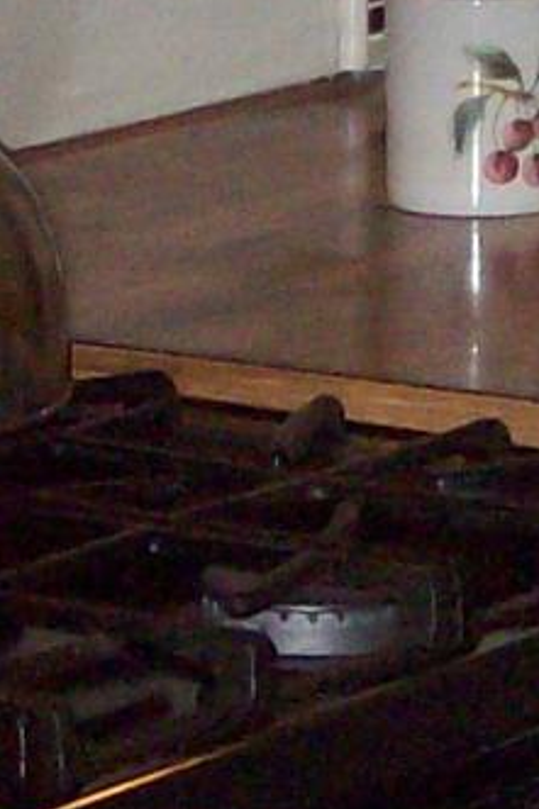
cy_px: 465
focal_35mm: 282
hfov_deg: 4.9
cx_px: 29
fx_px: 6339
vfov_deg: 7.3
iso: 140
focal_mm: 7.6
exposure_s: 1/73.1
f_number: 3
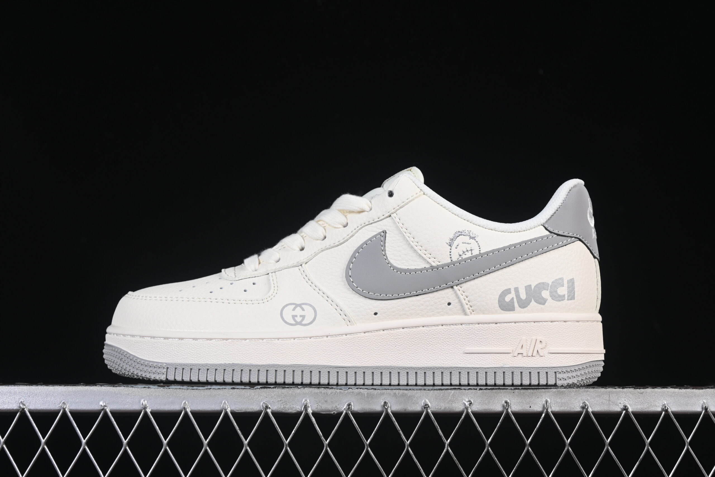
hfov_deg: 27.0
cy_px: 238
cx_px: 358
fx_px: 1490
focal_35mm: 75
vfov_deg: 18.2
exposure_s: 1/80
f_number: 8
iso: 160
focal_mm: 50
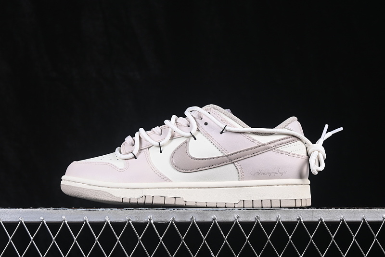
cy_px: 128
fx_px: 802
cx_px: 192
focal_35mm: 75
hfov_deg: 27.0
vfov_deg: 18.2
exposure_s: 1/80
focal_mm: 50
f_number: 8
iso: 160
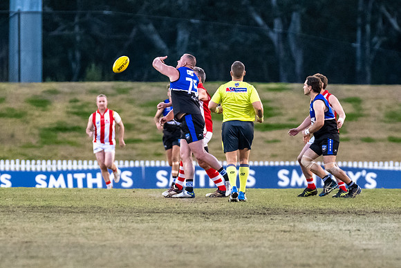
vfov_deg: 2.7
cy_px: 112
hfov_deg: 4.1
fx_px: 5668
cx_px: 188
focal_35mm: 509
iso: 5600
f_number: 2.8
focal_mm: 240
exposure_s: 1/1250
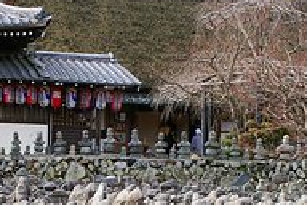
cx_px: 102
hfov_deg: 18.2
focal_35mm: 112
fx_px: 955
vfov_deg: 12.1
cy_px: 203
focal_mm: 28
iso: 400
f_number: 22
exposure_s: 1/40
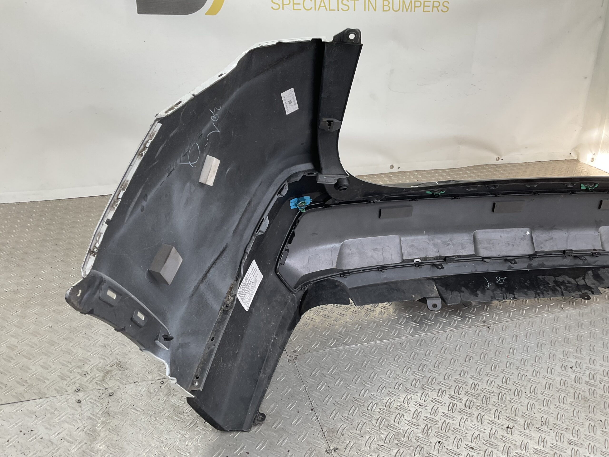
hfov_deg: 61.7
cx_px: 304
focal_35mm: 29
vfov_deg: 48.2
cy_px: 228
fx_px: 510
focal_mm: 3
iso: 25
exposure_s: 1/120
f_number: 1.8
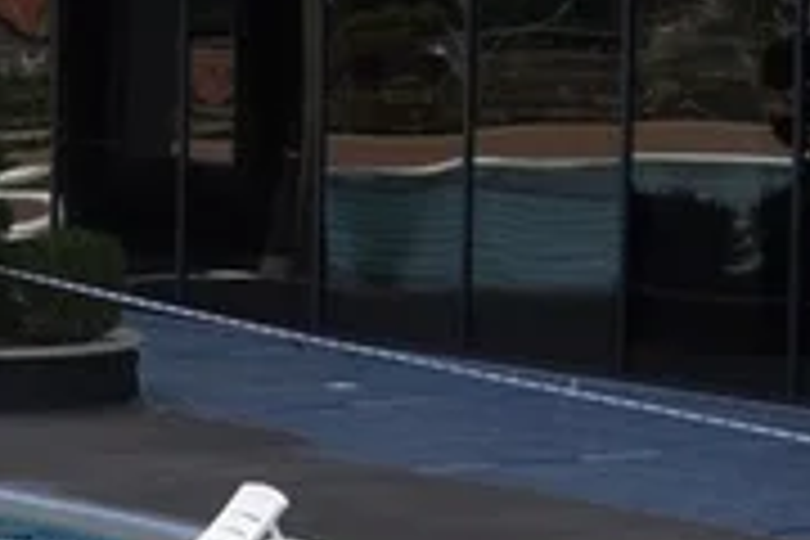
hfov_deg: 8.8
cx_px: -1098
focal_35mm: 212
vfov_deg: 6.5
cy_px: 9
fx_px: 4770
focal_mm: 30
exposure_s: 1/320
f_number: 9
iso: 200
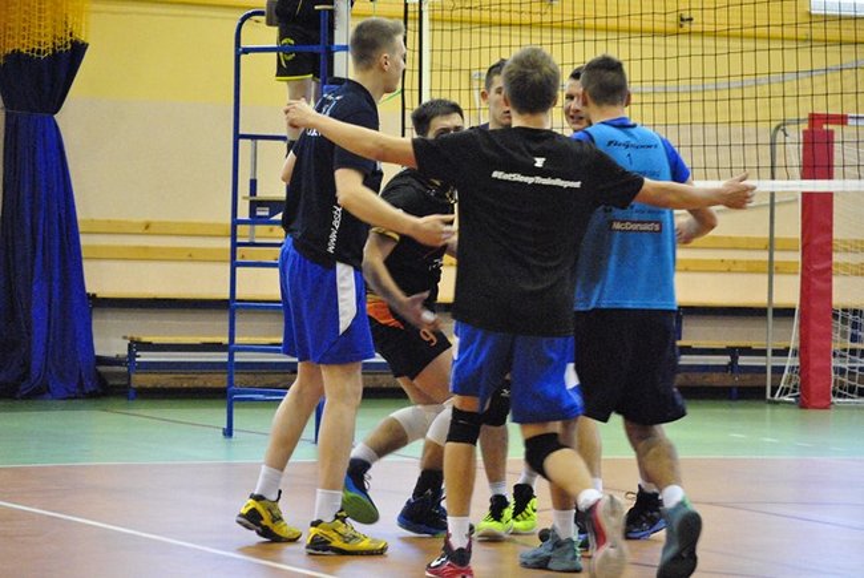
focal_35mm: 129
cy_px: 289
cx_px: 432
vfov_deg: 10.7
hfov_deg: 15.9
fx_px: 3099
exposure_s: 1/125
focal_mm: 86
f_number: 5
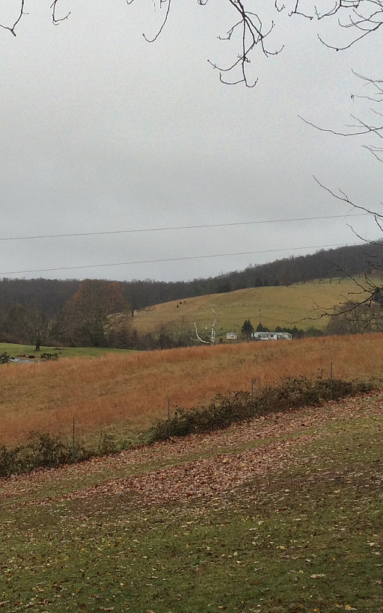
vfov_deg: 34.0
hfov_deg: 21.2
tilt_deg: +0.5
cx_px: 39
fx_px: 1003
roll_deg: -1.7
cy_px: 288
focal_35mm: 60
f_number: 2.2
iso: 32
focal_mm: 4.15
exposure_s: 1/578
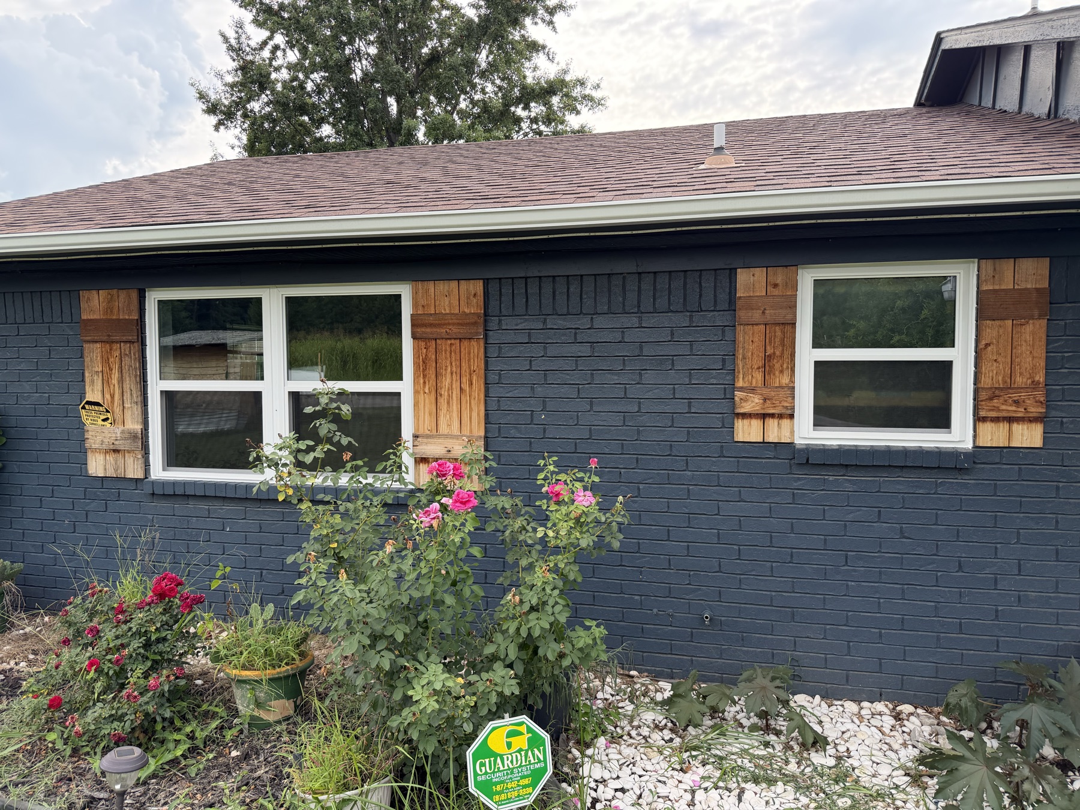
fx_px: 749
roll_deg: +0.9
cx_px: 540
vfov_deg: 56.8
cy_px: 405
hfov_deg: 71.6
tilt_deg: +1.1
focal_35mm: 24
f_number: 1.78
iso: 100
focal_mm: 6.76
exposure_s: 1/1337
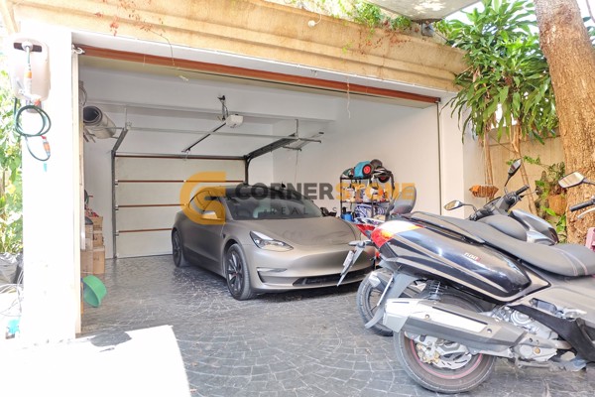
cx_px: 298
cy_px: 198
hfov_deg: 73.7
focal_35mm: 24
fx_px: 397
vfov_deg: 53.1
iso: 200
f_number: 3.5
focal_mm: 16
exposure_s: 1/80
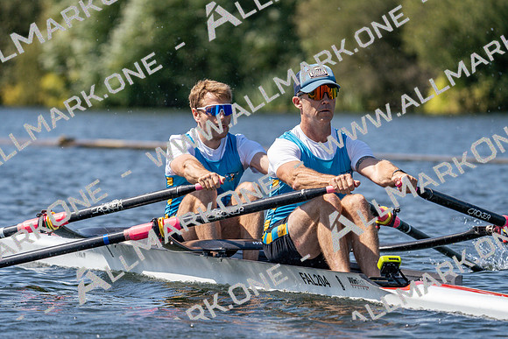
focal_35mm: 315
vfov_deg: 4.4
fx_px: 4446
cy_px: 170
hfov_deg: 6.5
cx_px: 254
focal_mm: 315
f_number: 6.3
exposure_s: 1/2000
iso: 320
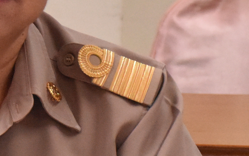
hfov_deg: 5.0
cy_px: 39
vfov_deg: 3.2
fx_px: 2810
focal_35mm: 414
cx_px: -269
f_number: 8
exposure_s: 1/160
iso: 4000
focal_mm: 62
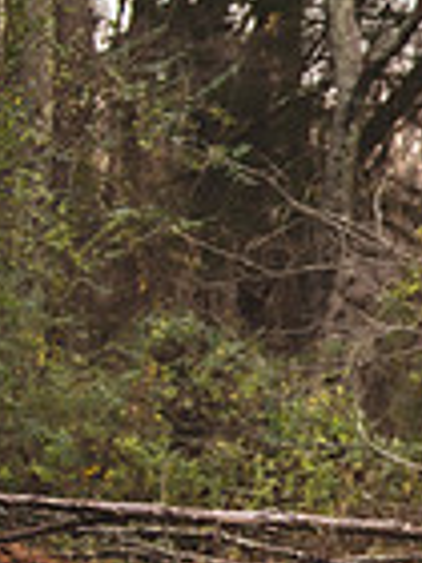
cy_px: 404
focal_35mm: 298
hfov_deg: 4.8
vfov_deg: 6.6
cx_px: 1101
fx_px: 4844
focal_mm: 75
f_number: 4
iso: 500
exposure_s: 1/400
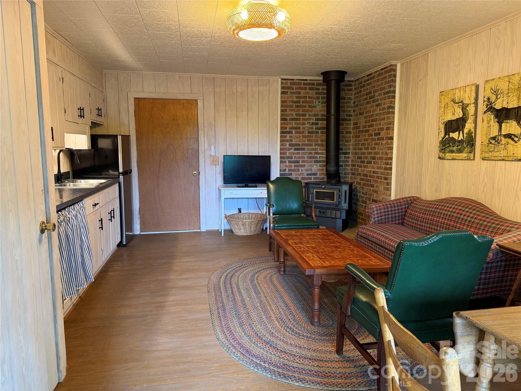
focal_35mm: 24
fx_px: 361
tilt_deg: -7.7
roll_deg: +0.2
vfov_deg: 56.8
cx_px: 260
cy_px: 196
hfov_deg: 71.6
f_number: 1.78
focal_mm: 6.76
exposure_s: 1/60
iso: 320
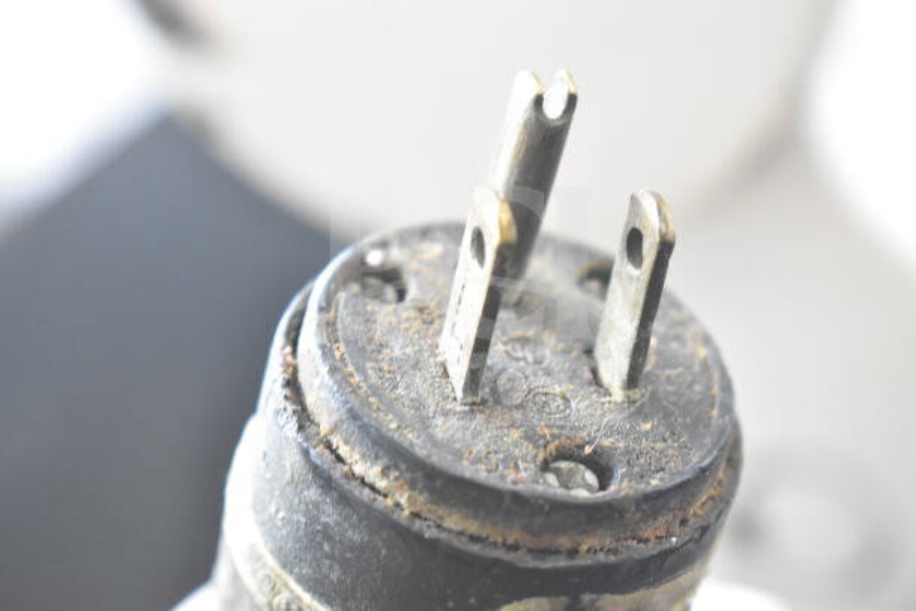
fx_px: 2100
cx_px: 458
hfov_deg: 24.6
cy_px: 306
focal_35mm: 82
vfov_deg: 16.6
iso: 3200
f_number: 5.6
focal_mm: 55
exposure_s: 1/100
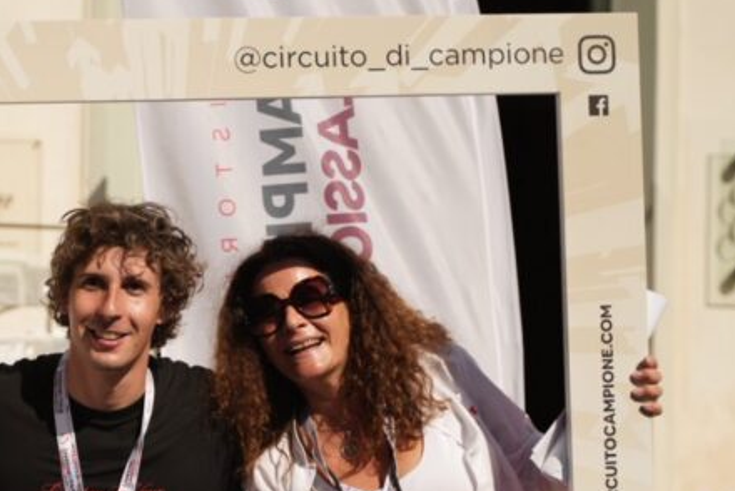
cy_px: 443
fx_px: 2472
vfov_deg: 11.3
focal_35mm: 121
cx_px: 130
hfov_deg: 16.8
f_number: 2.8
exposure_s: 1/320
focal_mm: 52
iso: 160
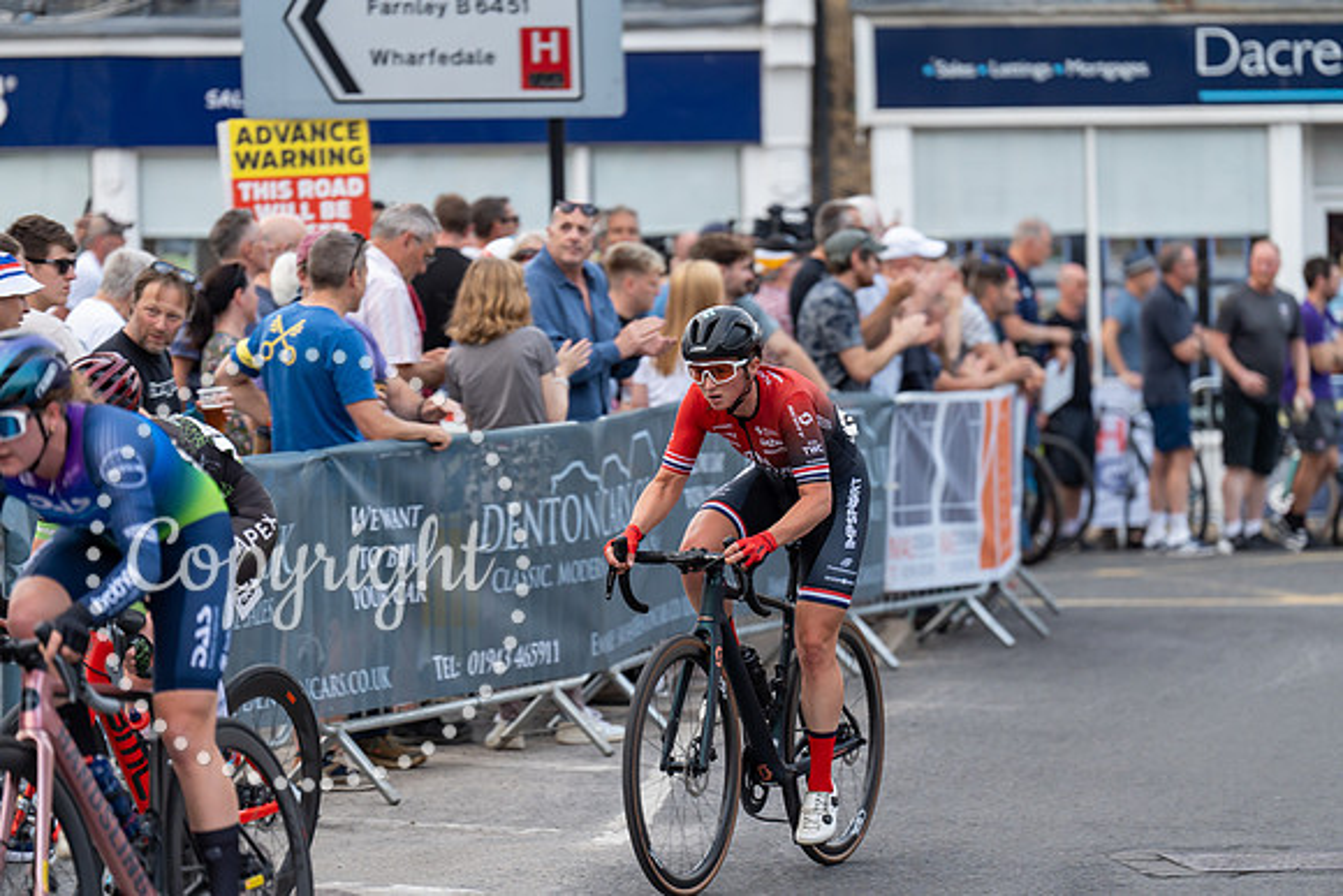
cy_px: 448
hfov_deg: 11.9
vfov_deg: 7.9
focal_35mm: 173
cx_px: 672
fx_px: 6455
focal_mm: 173
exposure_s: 1/1000
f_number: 3.2
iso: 500
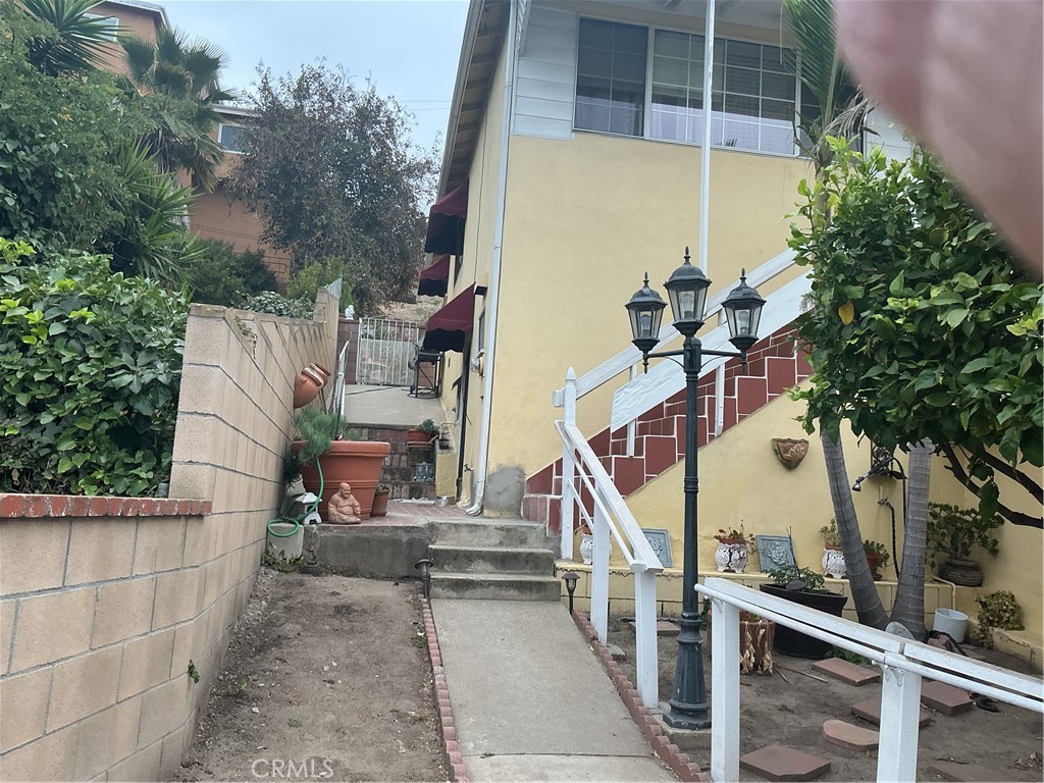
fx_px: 875
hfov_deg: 61.7
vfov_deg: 48.2
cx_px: 522
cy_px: 392
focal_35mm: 29
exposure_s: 1/120
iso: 25
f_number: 1.8
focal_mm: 3
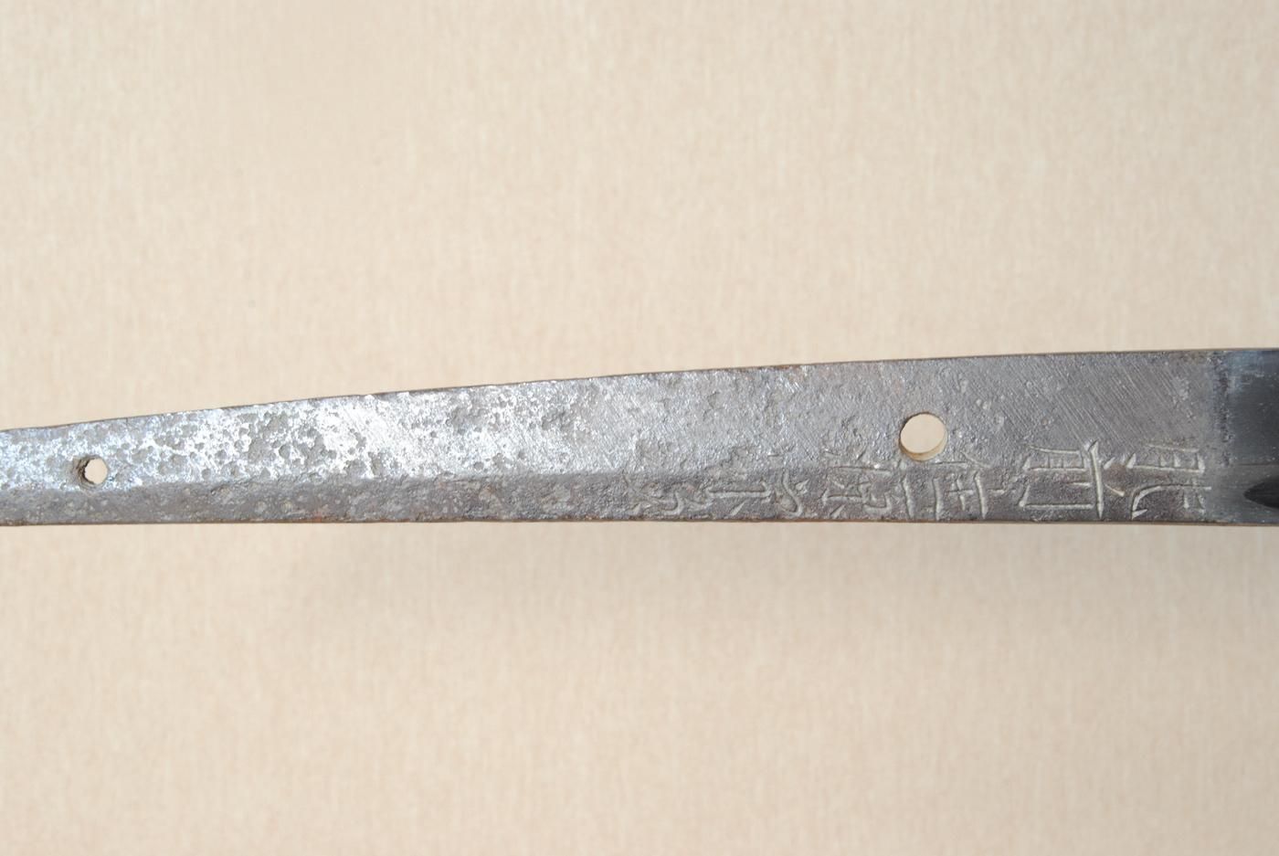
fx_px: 2668
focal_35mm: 75
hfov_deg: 27.0
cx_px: 640
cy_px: 428
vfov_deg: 18.2
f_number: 11
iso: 400
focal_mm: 50
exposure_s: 1/2
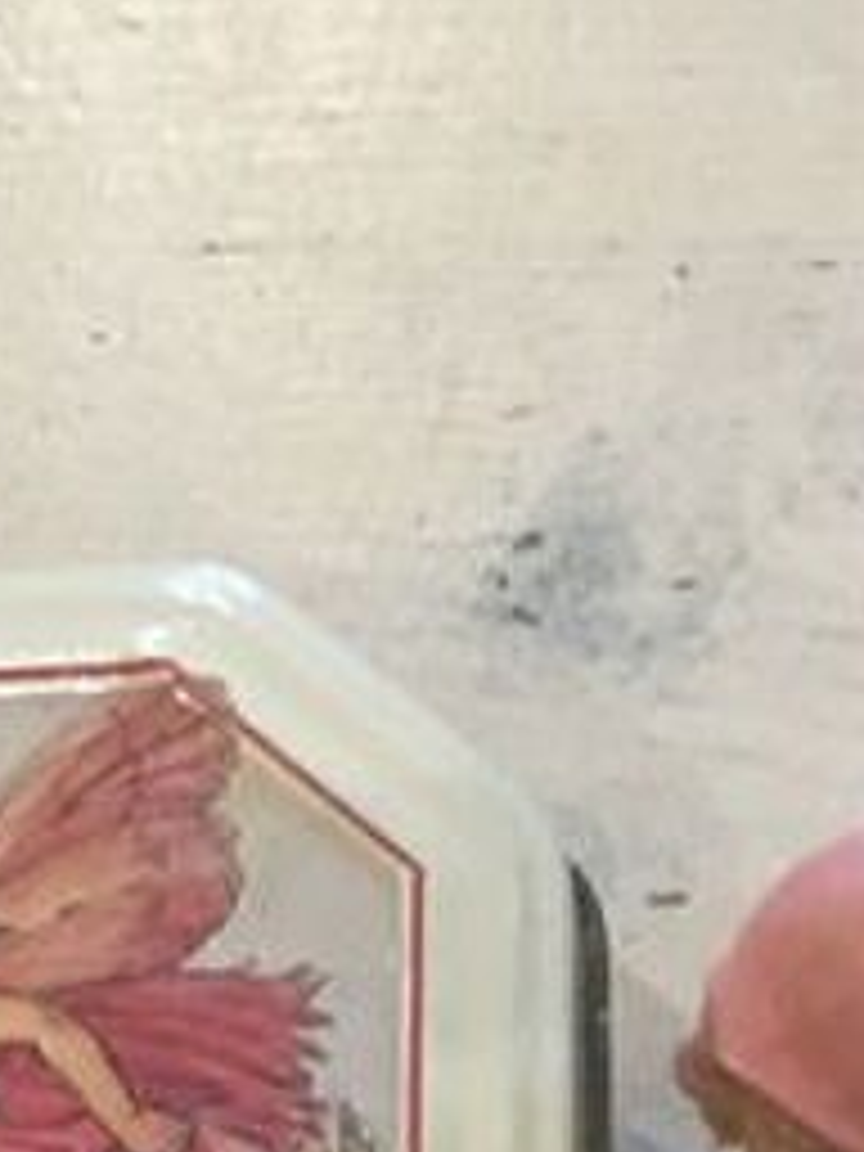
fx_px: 5025
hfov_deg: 9.7
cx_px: 891
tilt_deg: -62.4
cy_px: 1676
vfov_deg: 12.5
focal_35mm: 151
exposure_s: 1/33
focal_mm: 4.15
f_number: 2.2
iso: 125
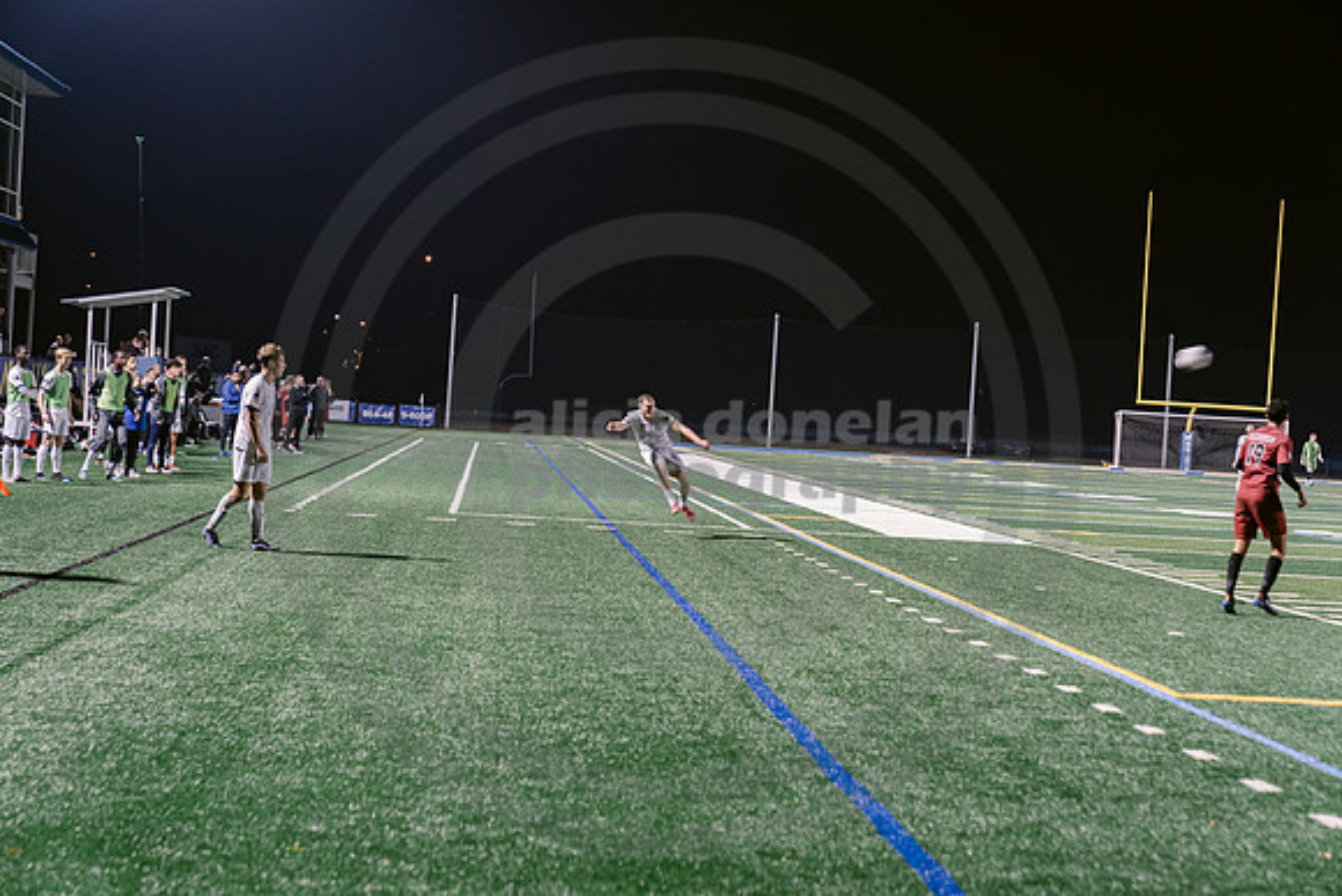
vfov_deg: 19.5
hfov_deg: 28.8
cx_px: 671
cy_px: 448
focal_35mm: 70
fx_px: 2610
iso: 2500
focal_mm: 70
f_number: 4
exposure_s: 1/125
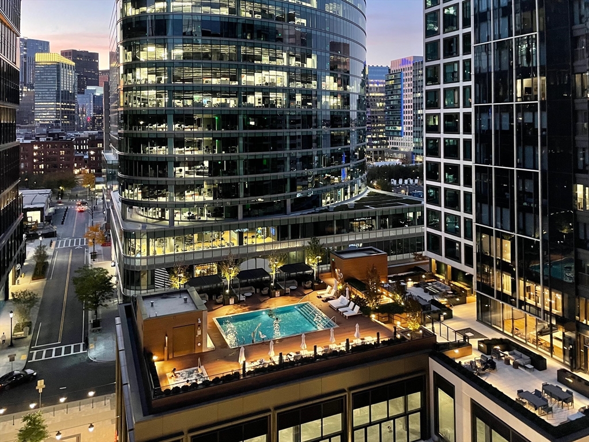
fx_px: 442
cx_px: 294
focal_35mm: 26
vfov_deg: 53.1
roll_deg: +0.8
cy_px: 221
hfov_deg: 67.3
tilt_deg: -12.2
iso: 800
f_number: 1.6
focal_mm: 4.2
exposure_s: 1/30
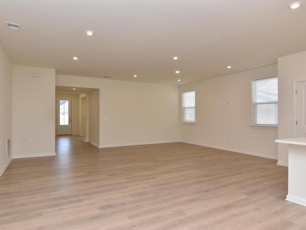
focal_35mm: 20
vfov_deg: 66.0
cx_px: 136
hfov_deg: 81.5
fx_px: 177
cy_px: 116
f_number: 10
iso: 800
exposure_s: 1/160
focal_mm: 12
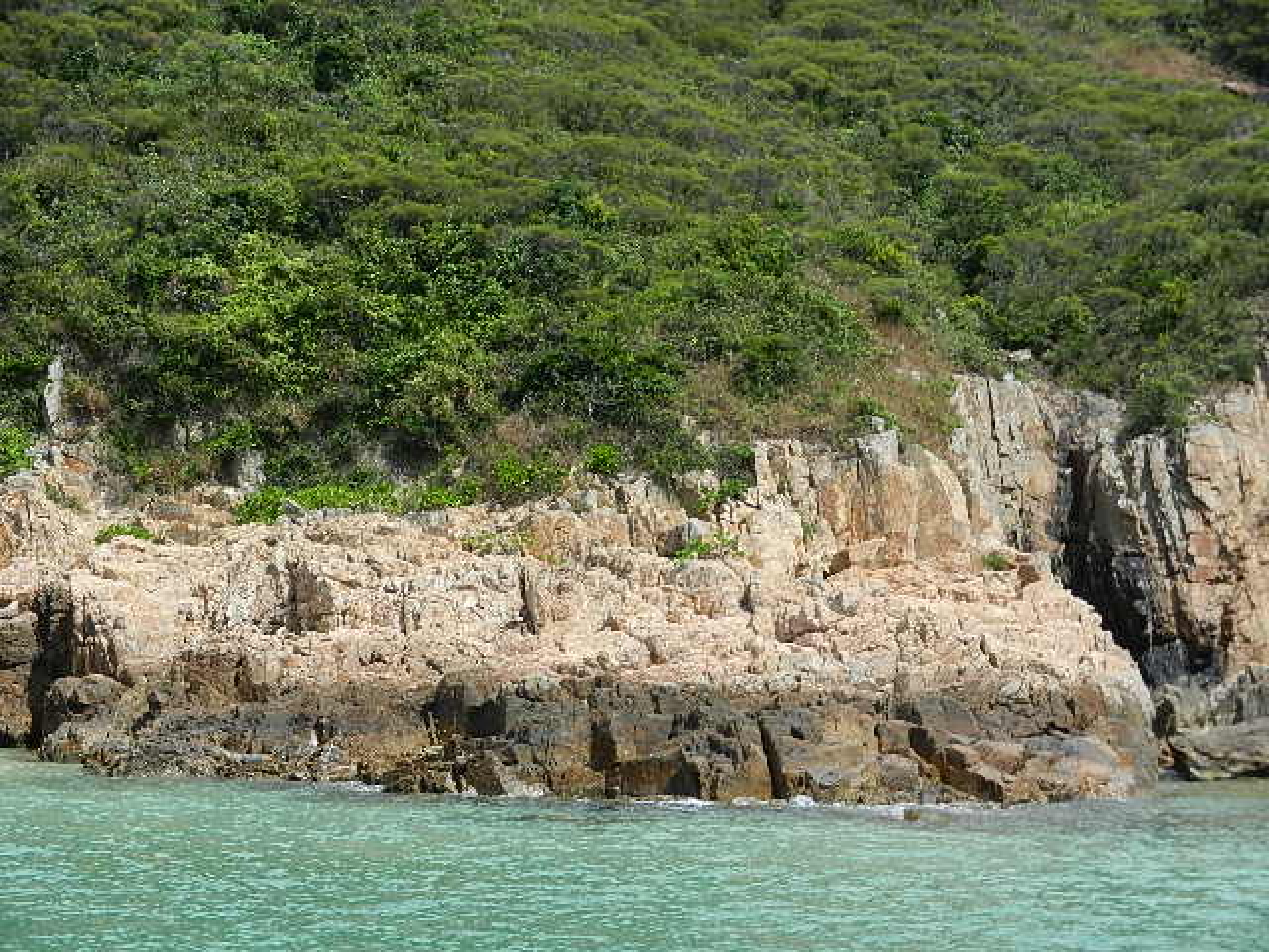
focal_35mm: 91
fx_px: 3336
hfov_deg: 21.5
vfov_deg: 16.2
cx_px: 634
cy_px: 476
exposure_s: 1/800
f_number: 4.9
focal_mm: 16.3
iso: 160
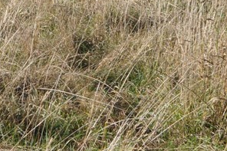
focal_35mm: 154
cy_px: -87
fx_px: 970
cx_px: -99
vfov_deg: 8.7
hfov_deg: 12.7
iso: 125
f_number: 16
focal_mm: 28
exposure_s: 1/60
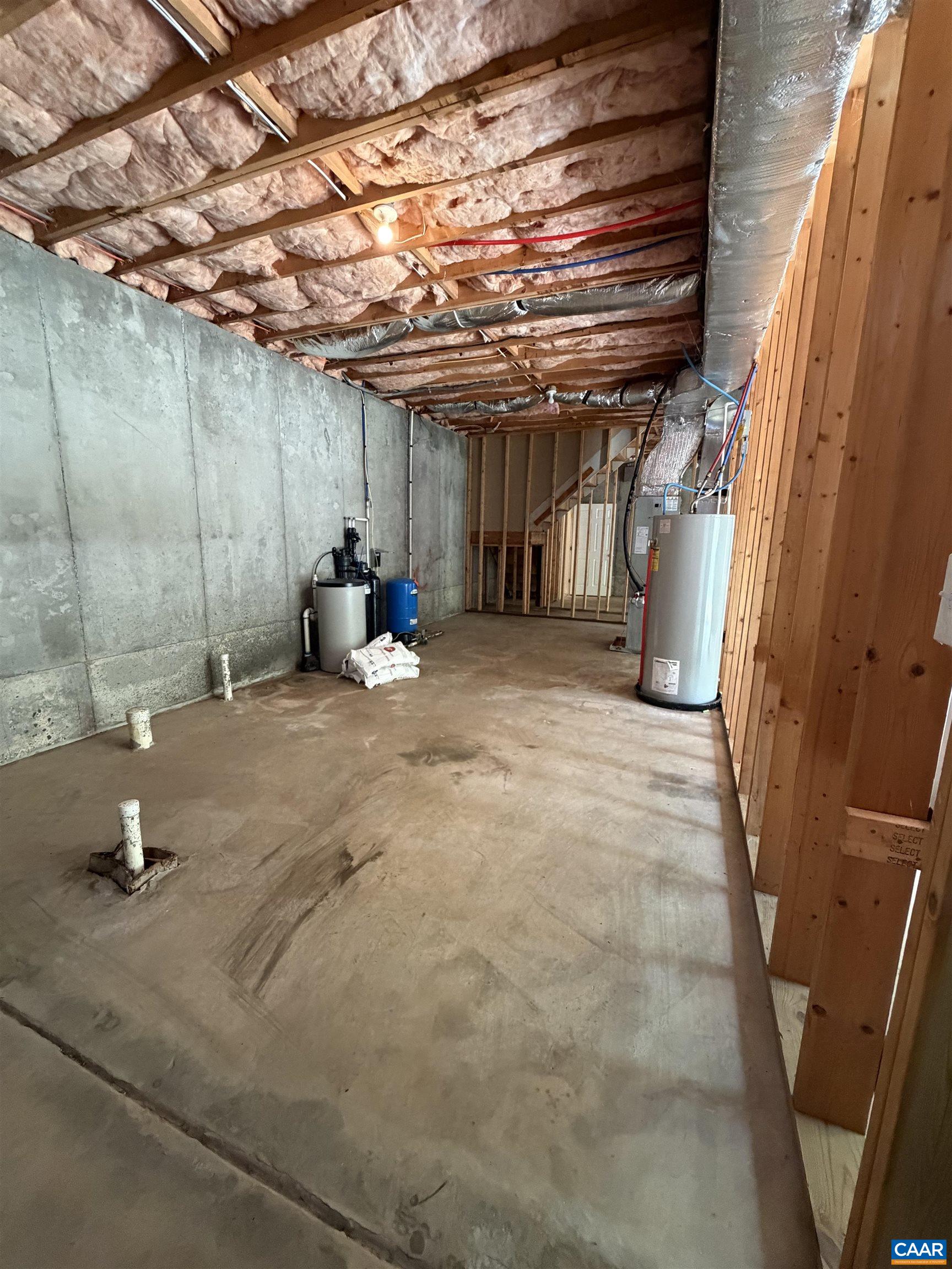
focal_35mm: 14
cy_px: 634
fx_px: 513
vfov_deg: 102.1
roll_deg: -0.7
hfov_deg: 85.7
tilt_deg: -12.2
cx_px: 476
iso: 640
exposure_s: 1/60
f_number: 2.2
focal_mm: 2.22
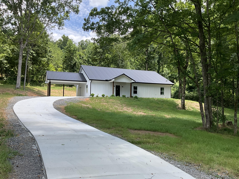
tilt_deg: +3.7
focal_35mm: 29
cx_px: 120
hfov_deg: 61.7
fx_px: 200
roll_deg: -1.2
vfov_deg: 48.2
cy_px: 90
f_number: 1.8
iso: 25
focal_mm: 3
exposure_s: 1/428
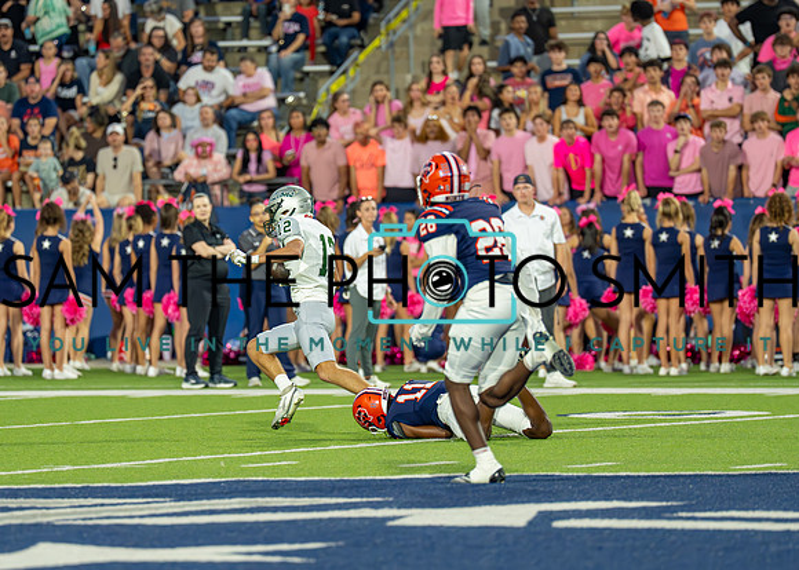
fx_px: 7162
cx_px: 360
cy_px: 255
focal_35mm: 316
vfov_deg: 4.6
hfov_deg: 6.4
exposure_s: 1/1250
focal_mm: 200
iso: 1600
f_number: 2.8
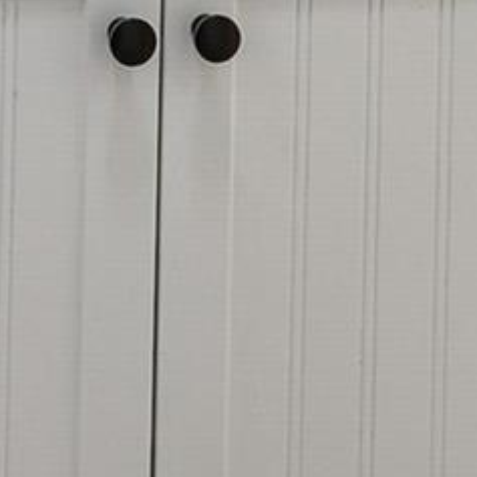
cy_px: -691
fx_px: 2401
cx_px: -233
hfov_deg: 10.9
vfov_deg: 9.9
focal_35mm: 154
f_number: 9
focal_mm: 14
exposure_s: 1/3.33
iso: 100
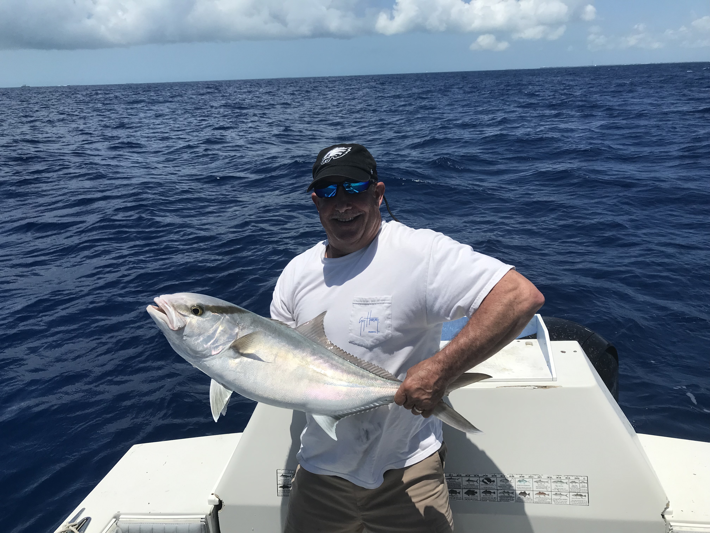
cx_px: 355
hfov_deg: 63.4
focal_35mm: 28
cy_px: 266
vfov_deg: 49.7
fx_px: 574
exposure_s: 1/5319
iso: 20
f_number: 1.8
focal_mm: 3.99
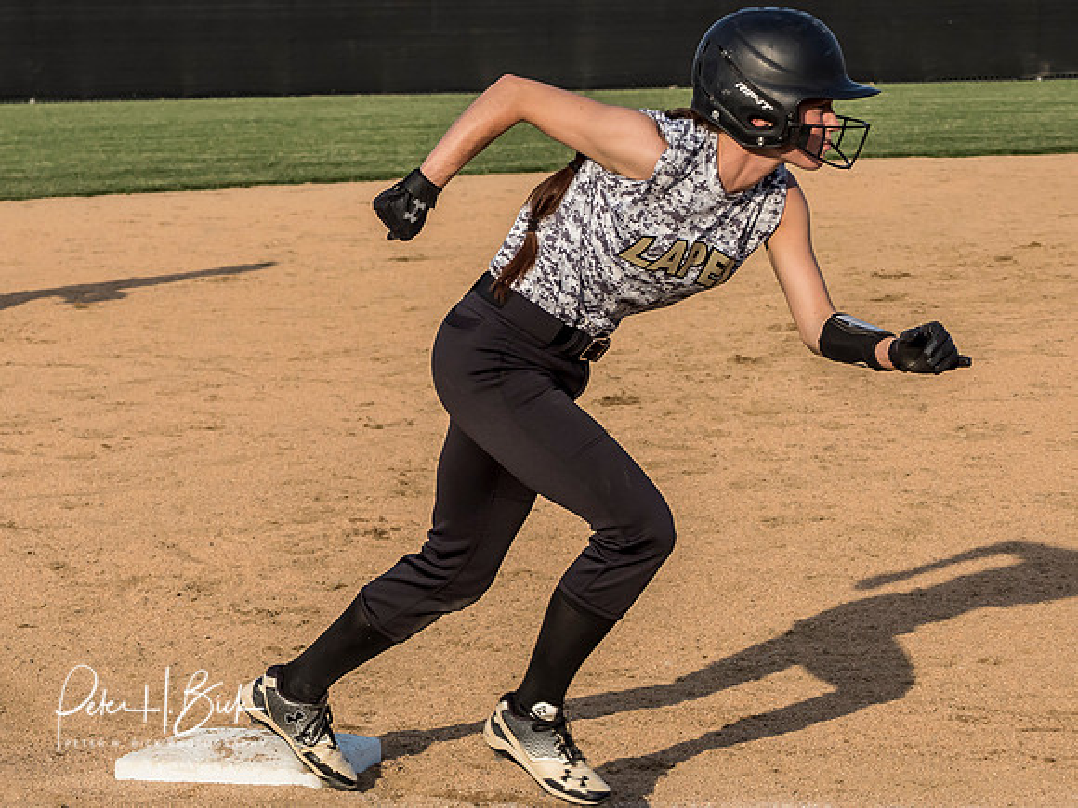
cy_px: 285
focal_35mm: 173
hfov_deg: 11.4
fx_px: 5400
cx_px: 244
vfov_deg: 8.6
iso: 400
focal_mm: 56
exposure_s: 1/1250
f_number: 5.6
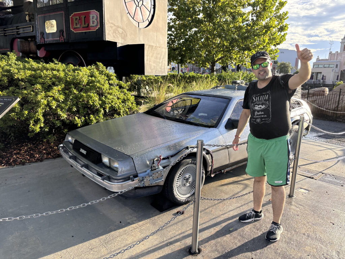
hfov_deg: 67.3
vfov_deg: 53.1
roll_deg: -1.5
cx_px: 172
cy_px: 130
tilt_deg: -12.9
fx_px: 259
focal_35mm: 26
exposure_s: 1/565
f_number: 1.6
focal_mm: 5.96
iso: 50
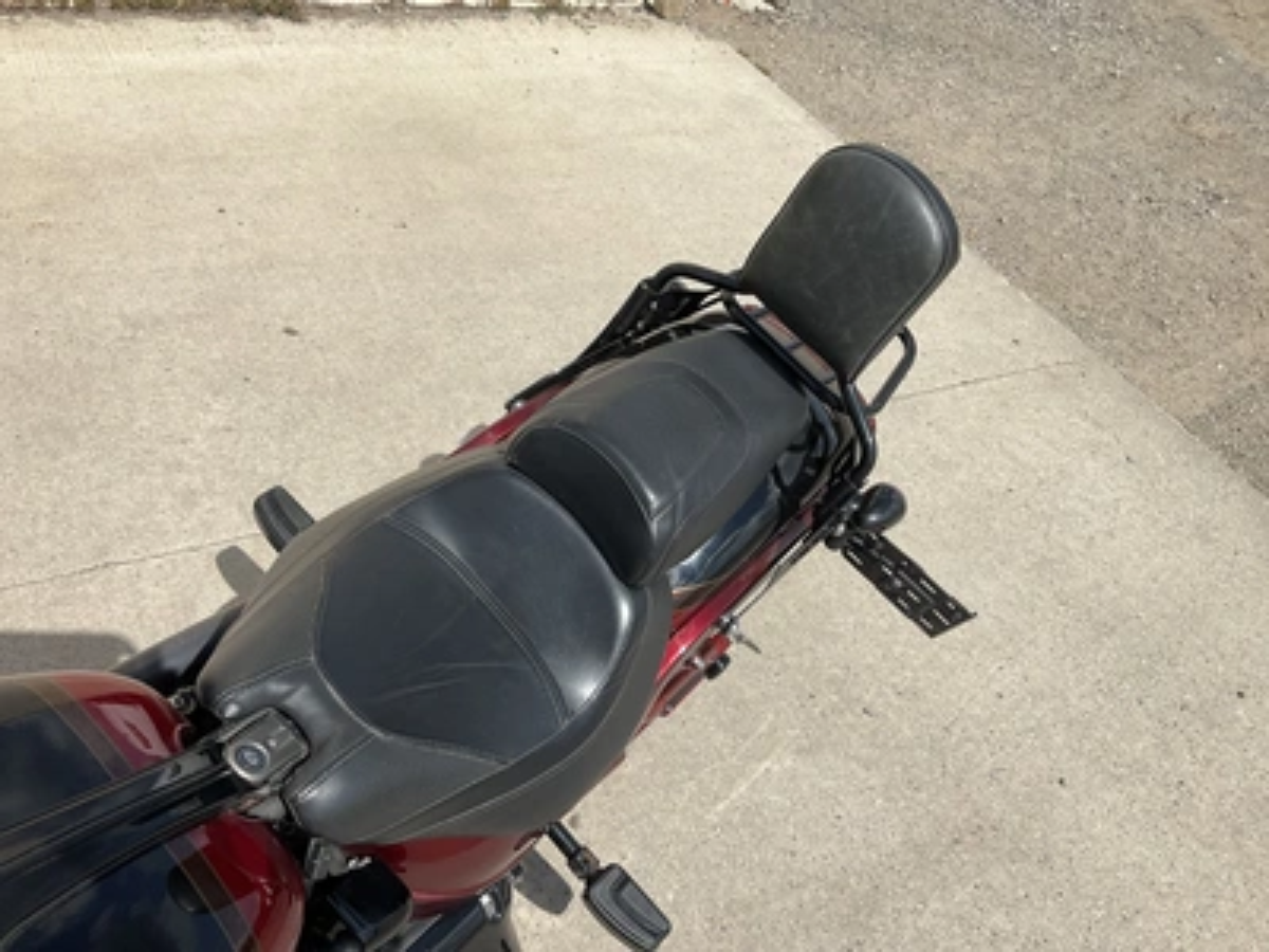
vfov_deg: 48.2
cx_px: 634
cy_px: 476
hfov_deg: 61.7
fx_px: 1063
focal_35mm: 29
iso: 25
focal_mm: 3
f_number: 1.8
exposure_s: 1/3322
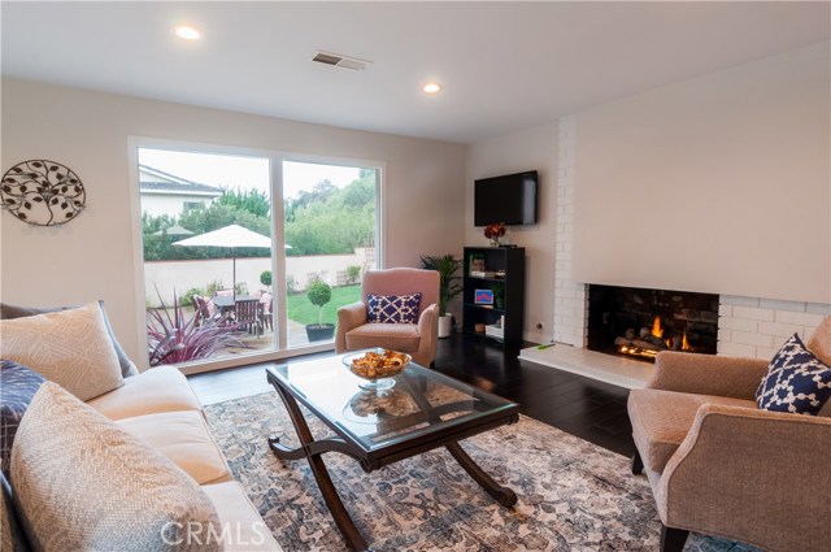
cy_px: 276
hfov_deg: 90.1
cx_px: 416
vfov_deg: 67.2
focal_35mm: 18
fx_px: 415
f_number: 14
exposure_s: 1/2.5
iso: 200
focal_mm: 12
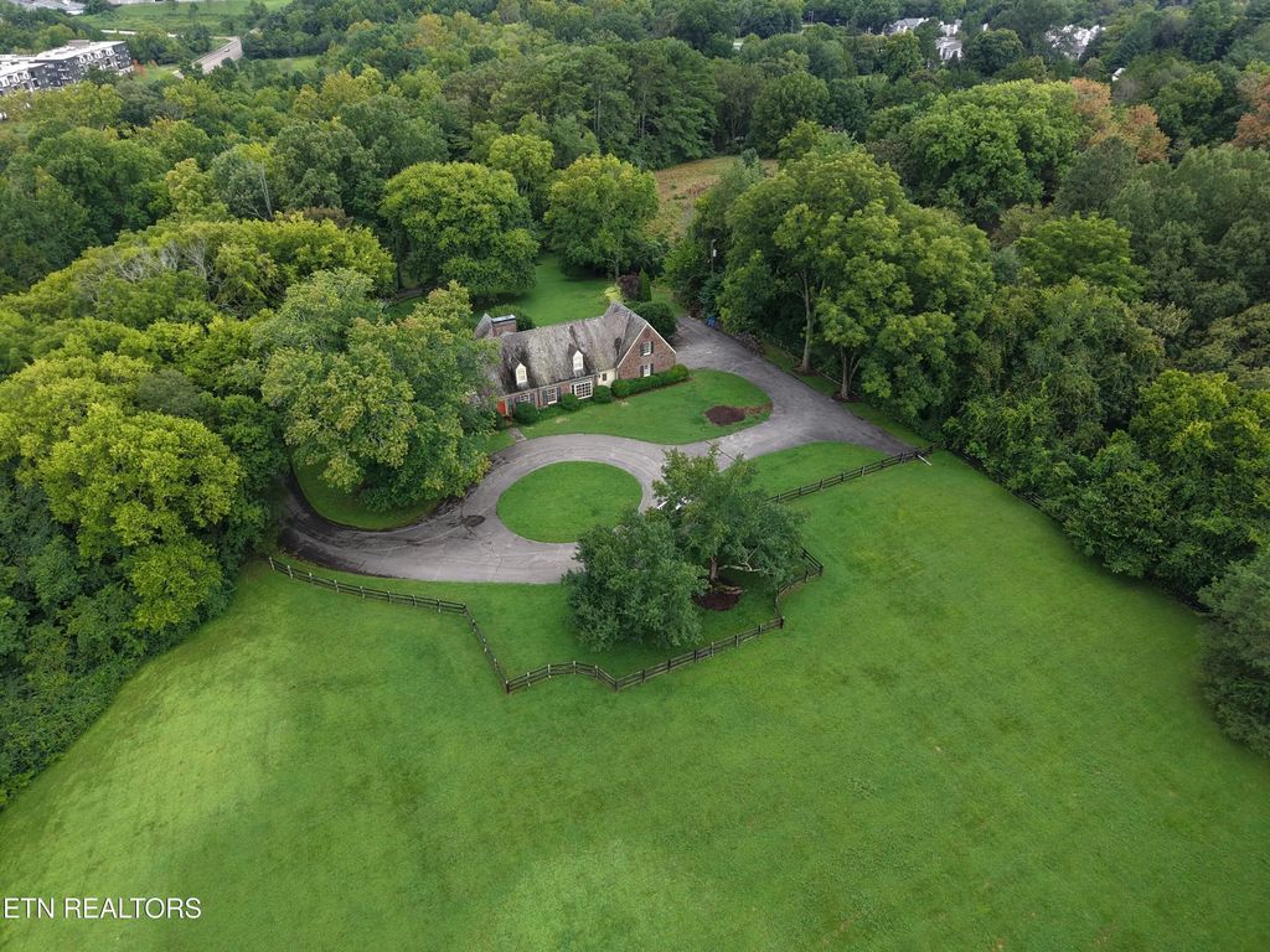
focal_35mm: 24
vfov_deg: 56.8
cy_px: 476
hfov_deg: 71.6
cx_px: 635
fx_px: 881
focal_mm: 8.67
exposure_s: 1/500
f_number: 1.8
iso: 100
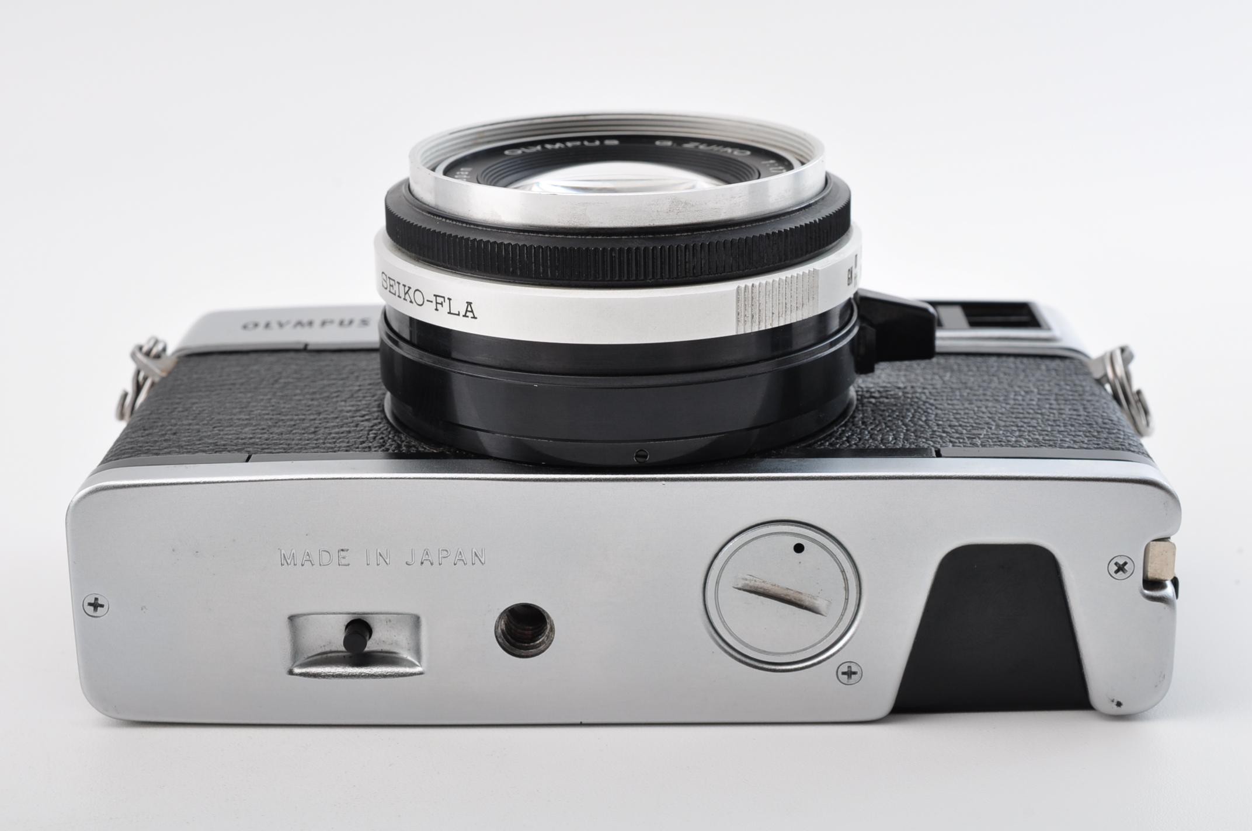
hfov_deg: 33.4
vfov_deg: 22.6
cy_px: 416
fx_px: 2084
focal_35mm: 60
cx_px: 626
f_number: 14
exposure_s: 1/200
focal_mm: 40
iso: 200
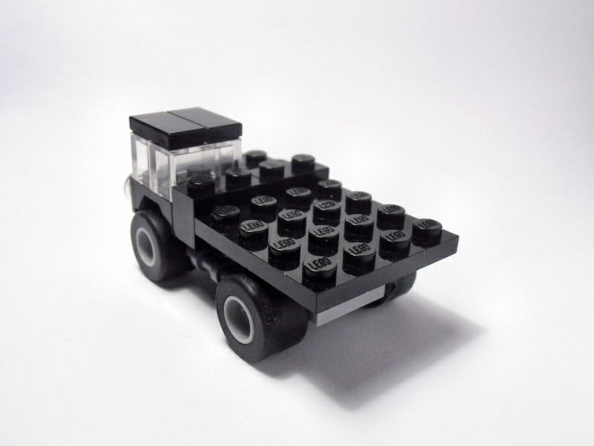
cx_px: 297
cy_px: 223
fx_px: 635
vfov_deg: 38.7
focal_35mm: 37
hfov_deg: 50.1
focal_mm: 6.61
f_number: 3.9
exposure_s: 1/60
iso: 80
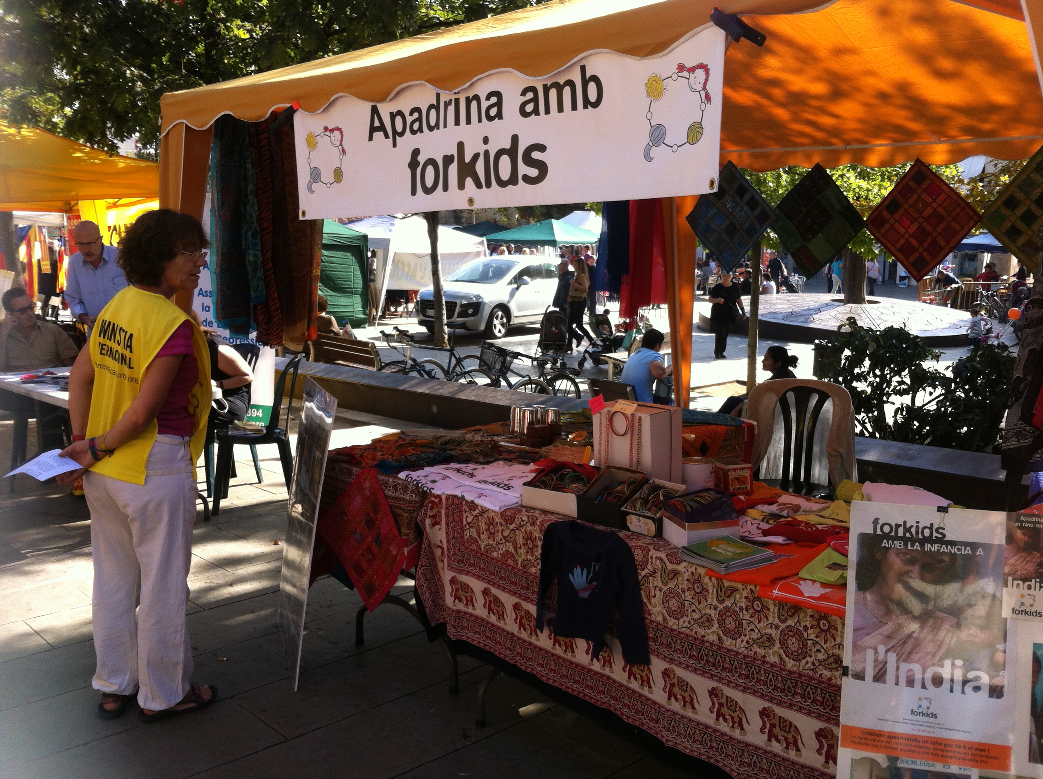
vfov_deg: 40.6
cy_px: 390
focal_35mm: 35
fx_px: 1053
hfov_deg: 52.7
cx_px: 522
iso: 80
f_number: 2.8
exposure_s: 1/293
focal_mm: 3.85
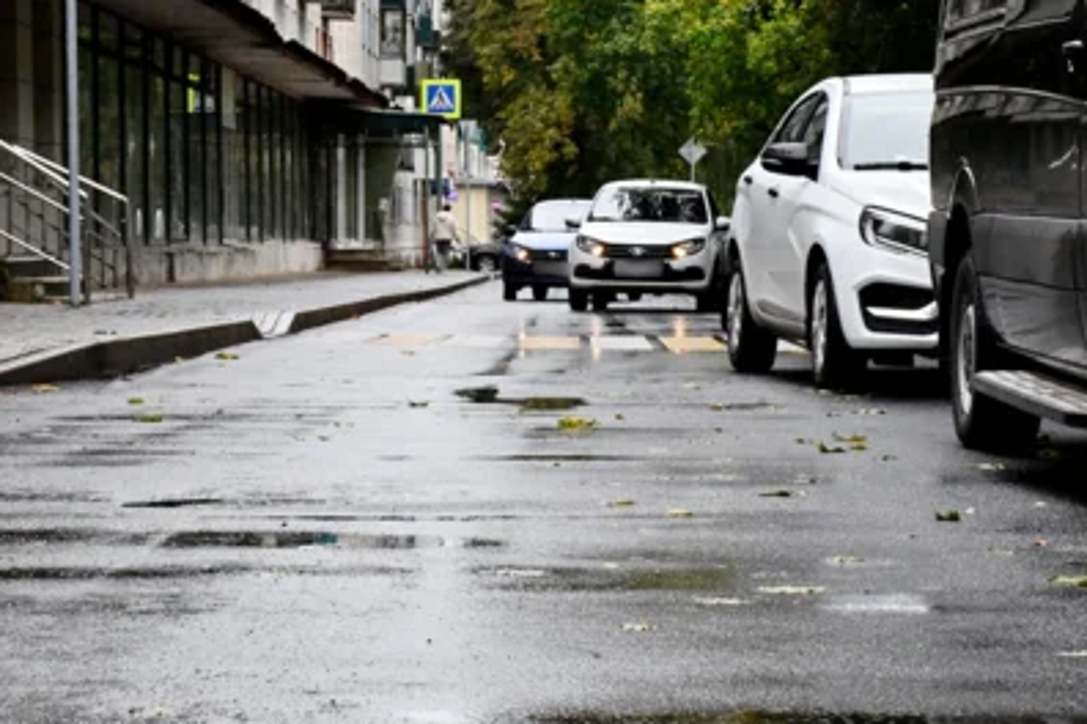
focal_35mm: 94
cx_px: 546
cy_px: 363
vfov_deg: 14.6
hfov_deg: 21.7
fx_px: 2838
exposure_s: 1/1000
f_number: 16
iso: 5000
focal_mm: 62
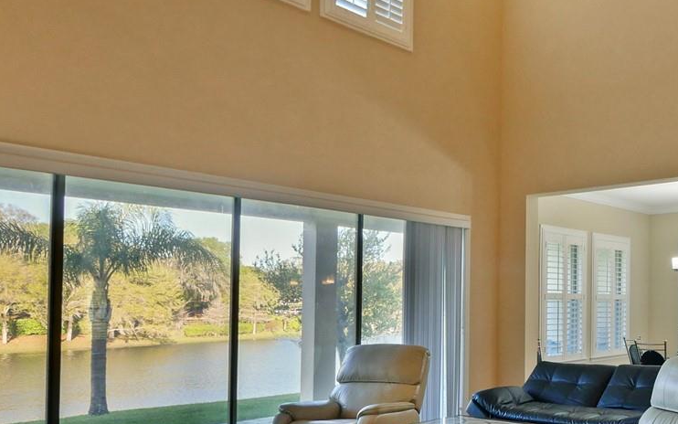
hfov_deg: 51.7
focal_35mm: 32
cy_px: 294
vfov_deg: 38.8
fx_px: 591
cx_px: 626
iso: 1000
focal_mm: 7
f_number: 4
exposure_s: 1/60
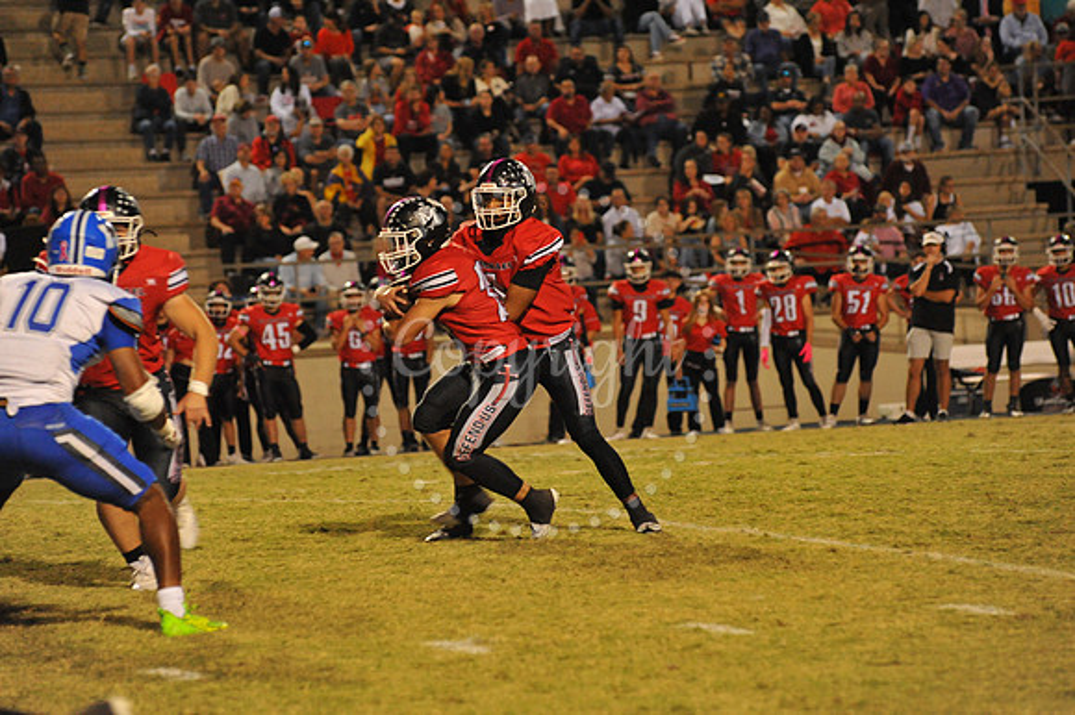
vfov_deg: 6.9
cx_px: 538
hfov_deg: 10.3
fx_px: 5969
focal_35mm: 200
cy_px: 358
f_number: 5.6
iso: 5000
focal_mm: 200
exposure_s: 1/200
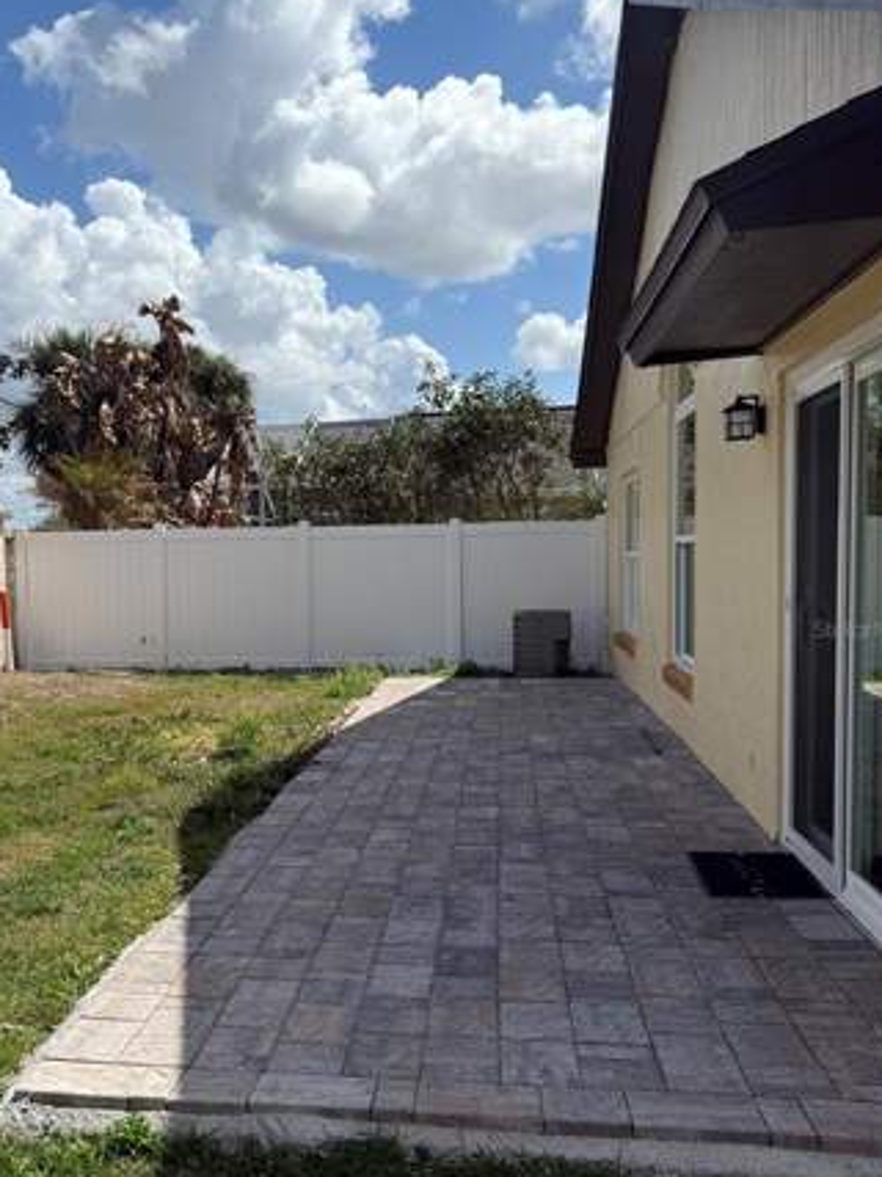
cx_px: 256
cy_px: 628
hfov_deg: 38.9
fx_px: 1224
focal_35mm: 36
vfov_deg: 51.3
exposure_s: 1/6711
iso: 80
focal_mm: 6.76
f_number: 1.78
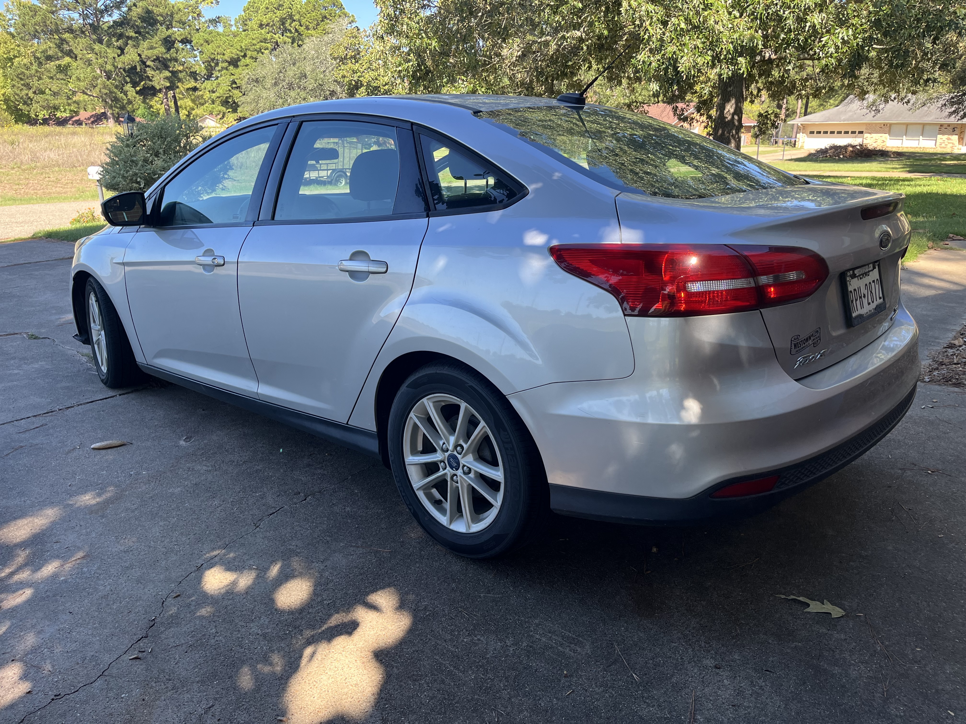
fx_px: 726
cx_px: 483
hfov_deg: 67.3
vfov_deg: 53.1
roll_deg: +0.3
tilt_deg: -17.6
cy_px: 362
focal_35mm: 26
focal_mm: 5.1
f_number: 1.6
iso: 50
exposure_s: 1/497
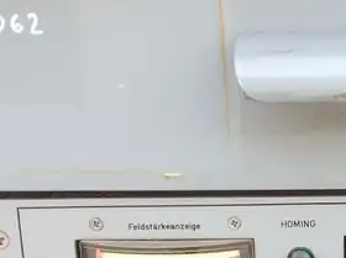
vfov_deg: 11.5
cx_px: 371
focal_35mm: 125
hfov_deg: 15.4
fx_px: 1247
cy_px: 337
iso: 50
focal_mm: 4.28
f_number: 2.4
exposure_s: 1/122
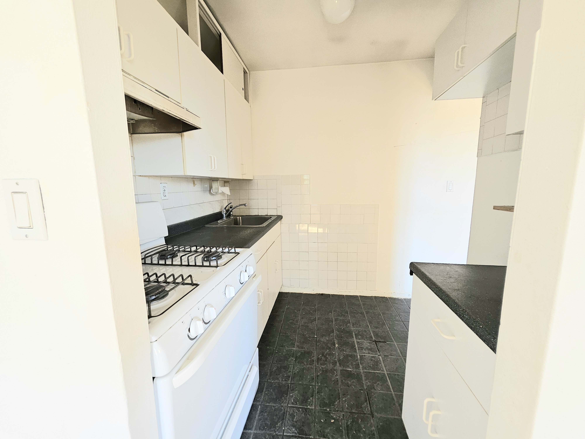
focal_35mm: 13
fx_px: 220
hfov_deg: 106.2
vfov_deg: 89.9
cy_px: 220
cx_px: 292
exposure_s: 1/60.2
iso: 50
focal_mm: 1.7
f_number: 2.2
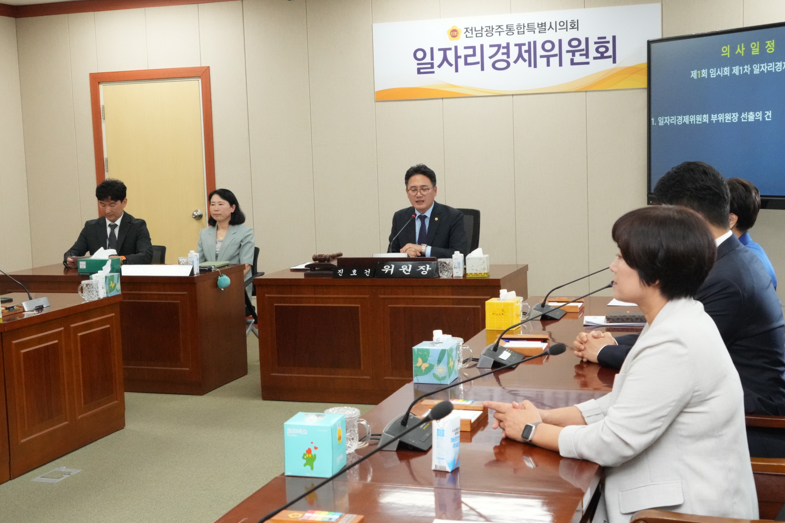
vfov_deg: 27.5
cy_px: 258
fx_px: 1068
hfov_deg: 40.3
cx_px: 394
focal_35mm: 49
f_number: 7.1
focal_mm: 32
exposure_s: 1/200
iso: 6400
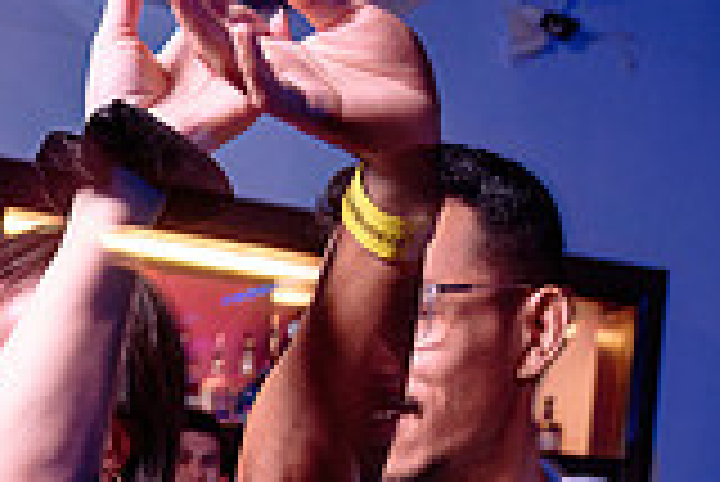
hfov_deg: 22.3
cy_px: 795
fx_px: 1742
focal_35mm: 87
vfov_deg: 14.3
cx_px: -40
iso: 800
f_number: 3.5
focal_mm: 24
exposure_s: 1/30
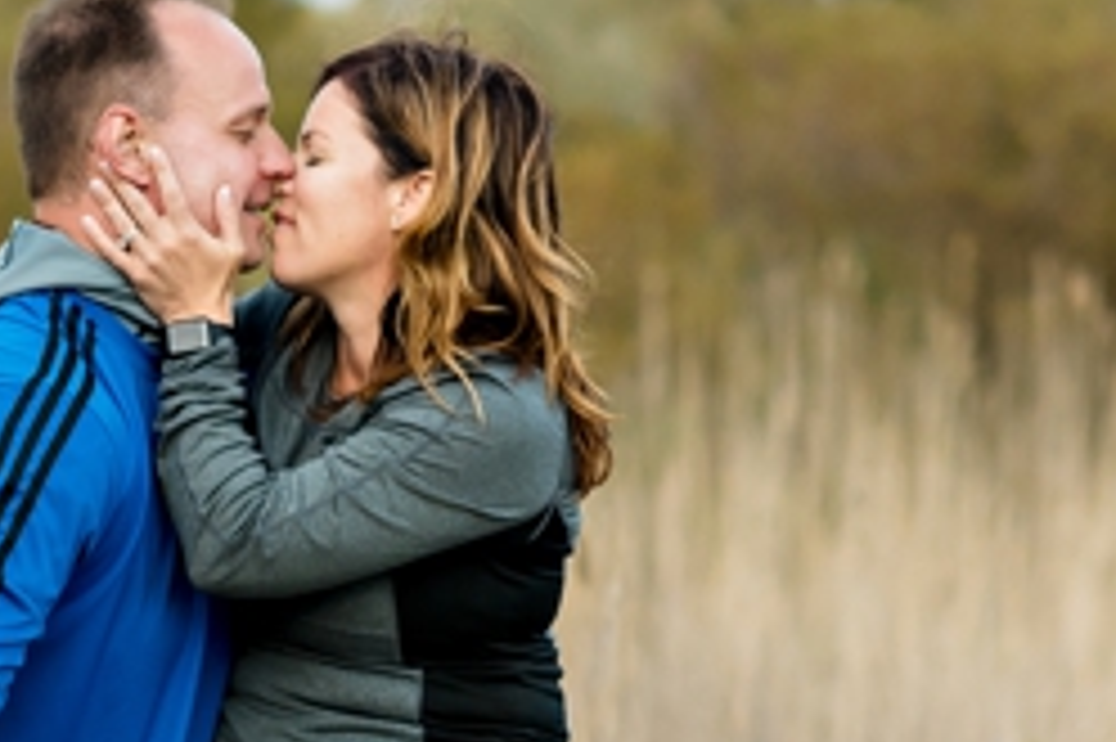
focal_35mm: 309
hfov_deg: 6.6
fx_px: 9572
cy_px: 1064
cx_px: -392
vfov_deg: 4.4
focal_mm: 85
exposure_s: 1/2500
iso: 800
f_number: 2.8
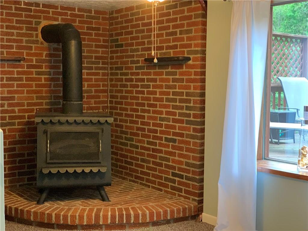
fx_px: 463
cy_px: 116
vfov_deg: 28.0
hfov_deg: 36.8
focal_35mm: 52
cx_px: 154
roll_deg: -0.9
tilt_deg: -4.0
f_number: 2.4
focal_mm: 6
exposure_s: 1/40
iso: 500
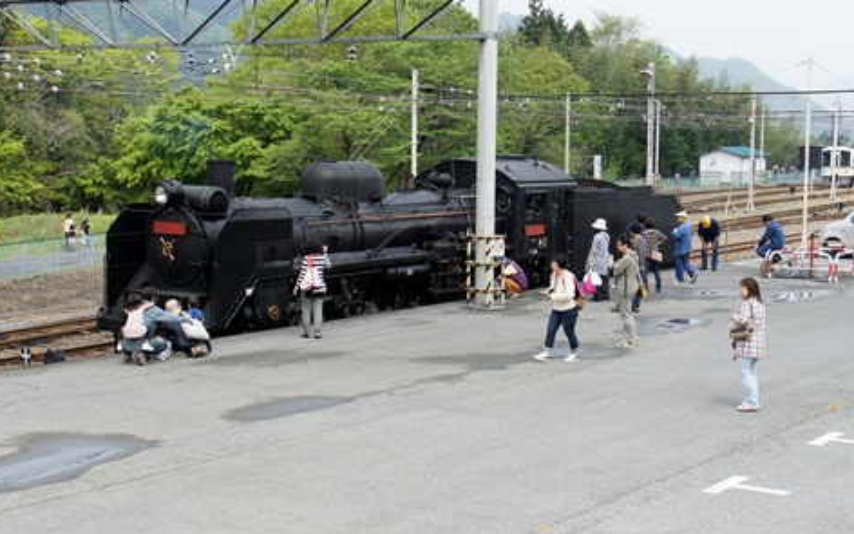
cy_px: 260
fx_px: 1401
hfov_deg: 33.9
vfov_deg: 21.6
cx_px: 423
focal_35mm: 60
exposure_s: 1/160
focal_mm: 38.8
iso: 200
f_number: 8
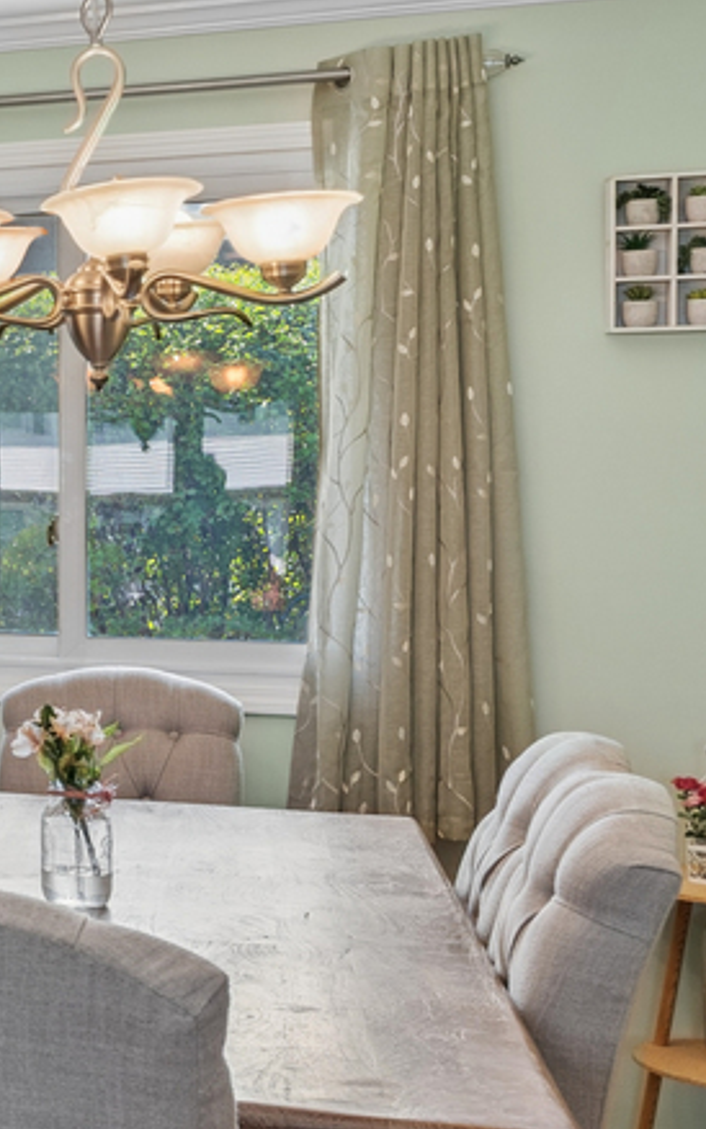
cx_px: -804
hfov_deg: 15.3
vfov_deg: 31.9
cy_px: 485
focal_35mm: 64
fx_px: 1969
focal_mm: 17
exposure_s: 1/25
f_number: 8
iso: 200
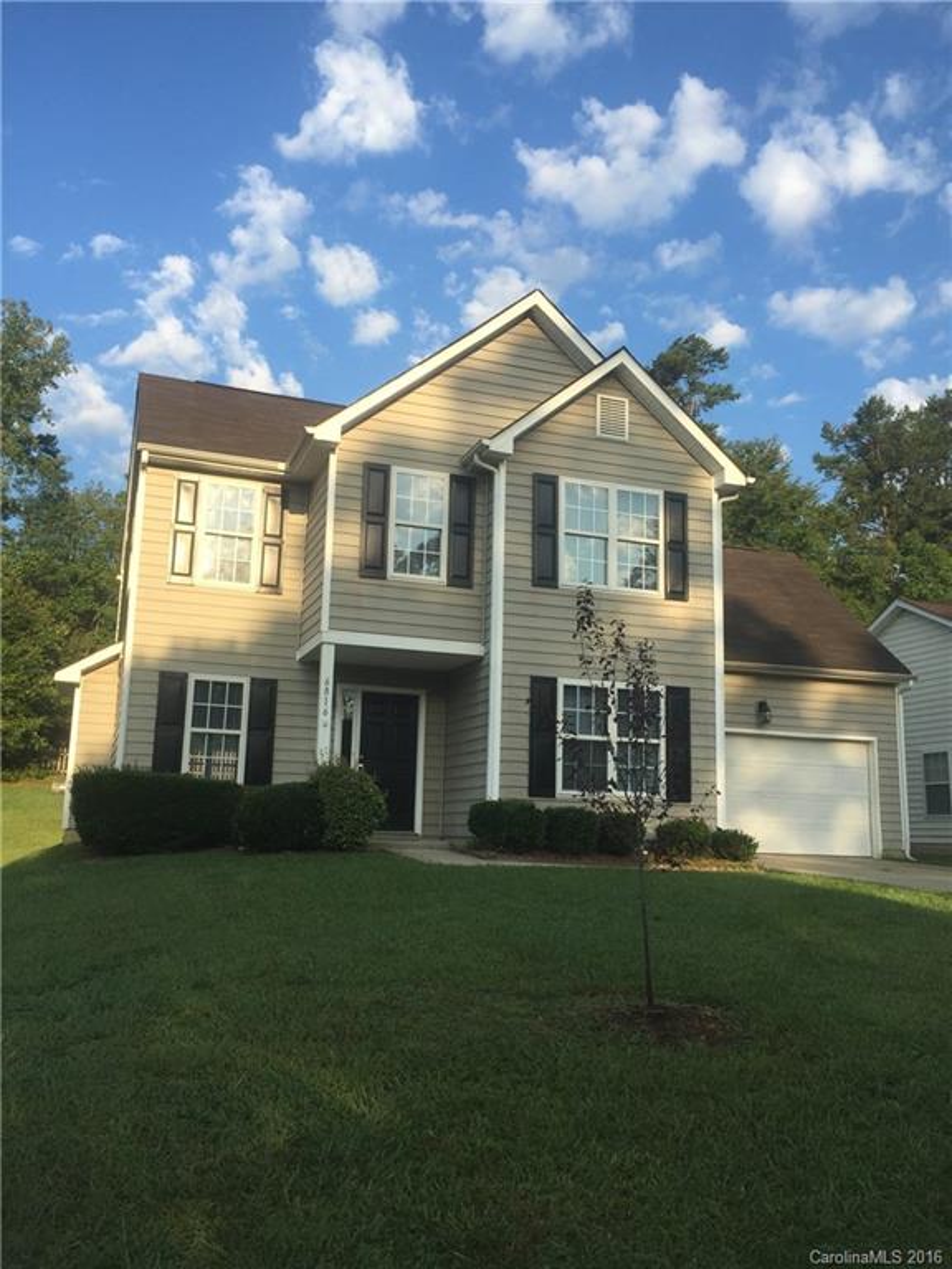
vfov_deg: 61.7
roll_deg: -1.8
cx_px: 476
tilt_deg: +12.1
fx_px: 1063
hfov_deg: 48.2
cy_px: 634
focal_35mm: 29
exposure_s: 1/1014
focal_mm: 4.15
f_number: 2.2
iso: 32
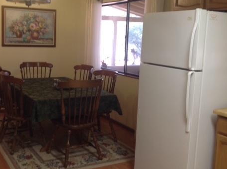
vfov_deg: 29.5
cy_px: 66
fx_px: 321
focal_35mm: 49
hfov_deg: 38.6
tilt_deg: -5.9
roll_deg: -2.4
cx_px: 80
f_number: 2.4
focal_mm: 4.28
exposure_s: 1/17
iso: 50
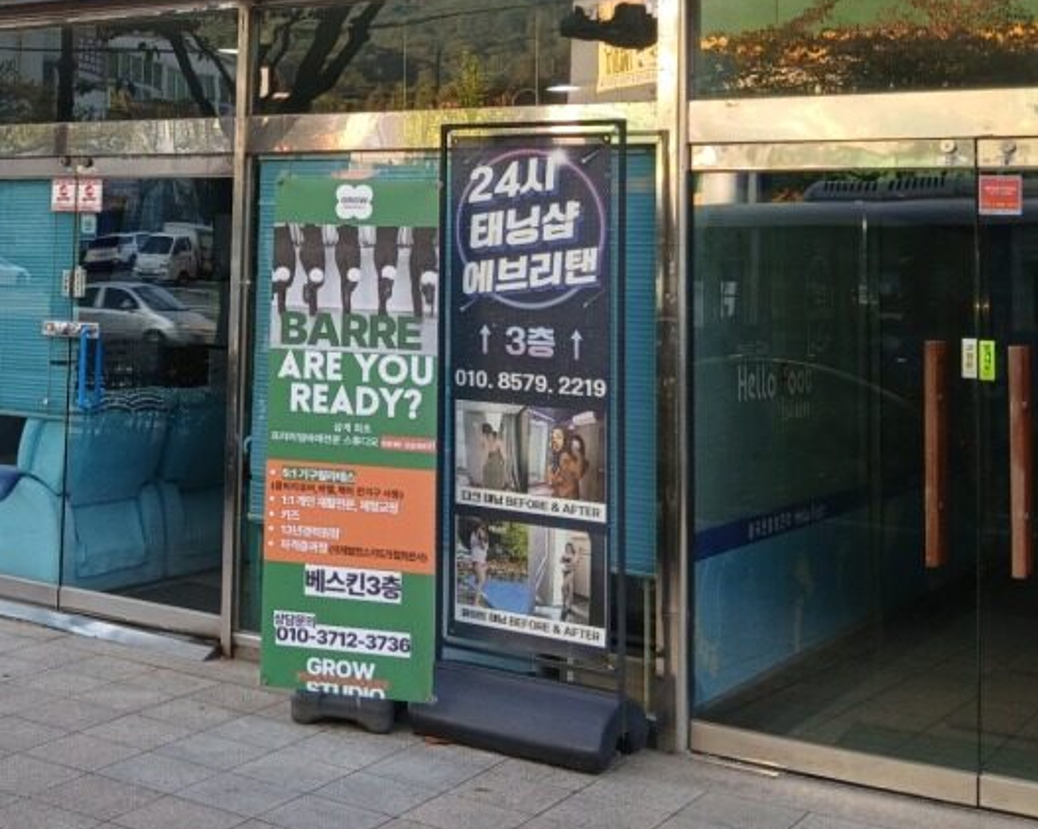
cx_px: 122
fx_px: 1627
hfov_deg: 33.7
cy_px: 127
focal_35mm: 53
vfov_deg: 27.8
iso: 32
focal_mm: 3.98
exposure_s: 1/50
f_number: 1.8
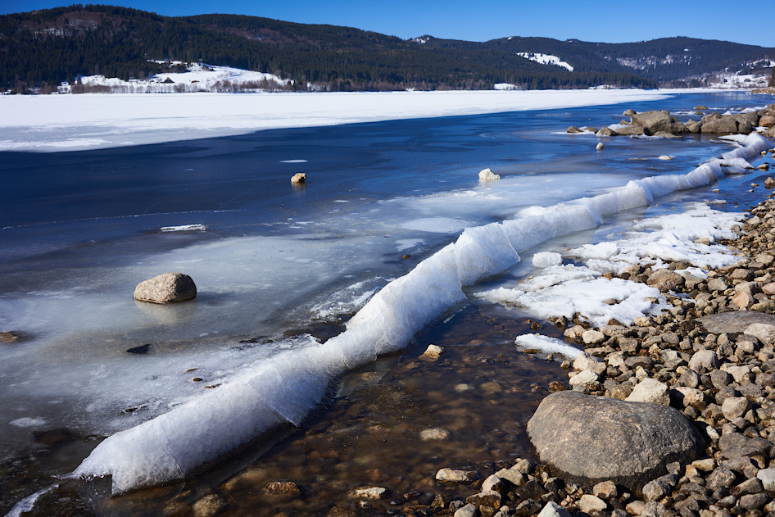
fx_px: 797
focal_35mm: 37
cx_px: 401
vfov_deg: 36.0
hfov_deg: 51.9
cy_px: 252
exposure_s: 1/60
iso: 100
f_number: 11
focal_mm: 35
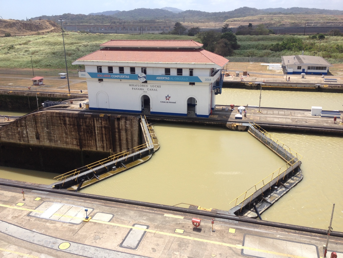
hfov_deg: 52.6
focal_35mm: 35
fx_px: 347
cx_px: 172
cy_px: 129
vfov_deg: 40.7
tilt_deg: -22.0
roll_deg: +1.7
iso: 50
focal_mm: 4.28
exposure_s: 1/1416
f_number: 2.4
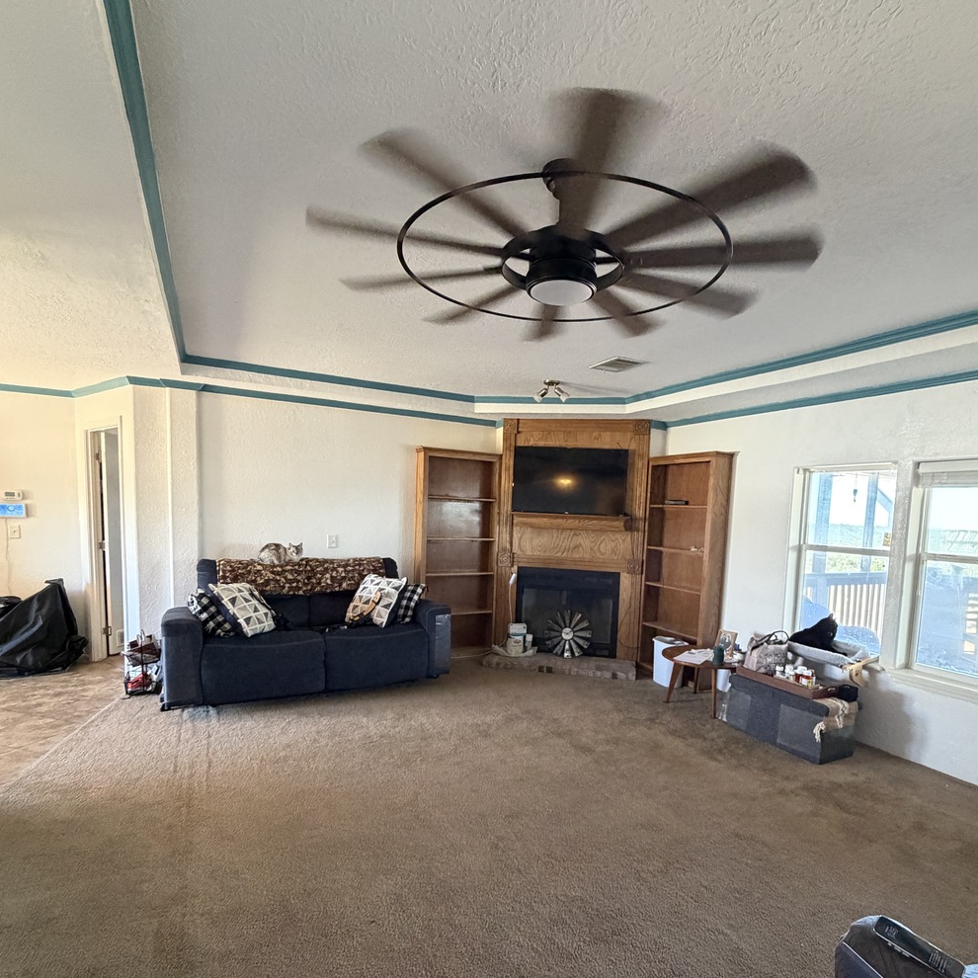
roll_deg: -2.0
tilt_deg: -4.8
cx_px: 529
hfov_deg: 80.6
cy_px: 571
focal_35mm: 18
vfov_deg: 80.1
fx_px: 575
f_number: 2.2
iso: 500
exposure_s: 1/60
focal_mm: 2.22
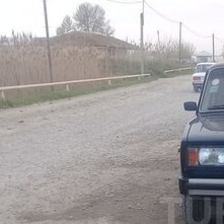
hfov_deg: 19.9
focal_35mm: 82
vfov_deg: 20.6
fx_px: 600
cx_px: 264
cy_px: 212
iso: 50
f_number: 2.2
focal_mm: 3.3
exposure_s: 1/100
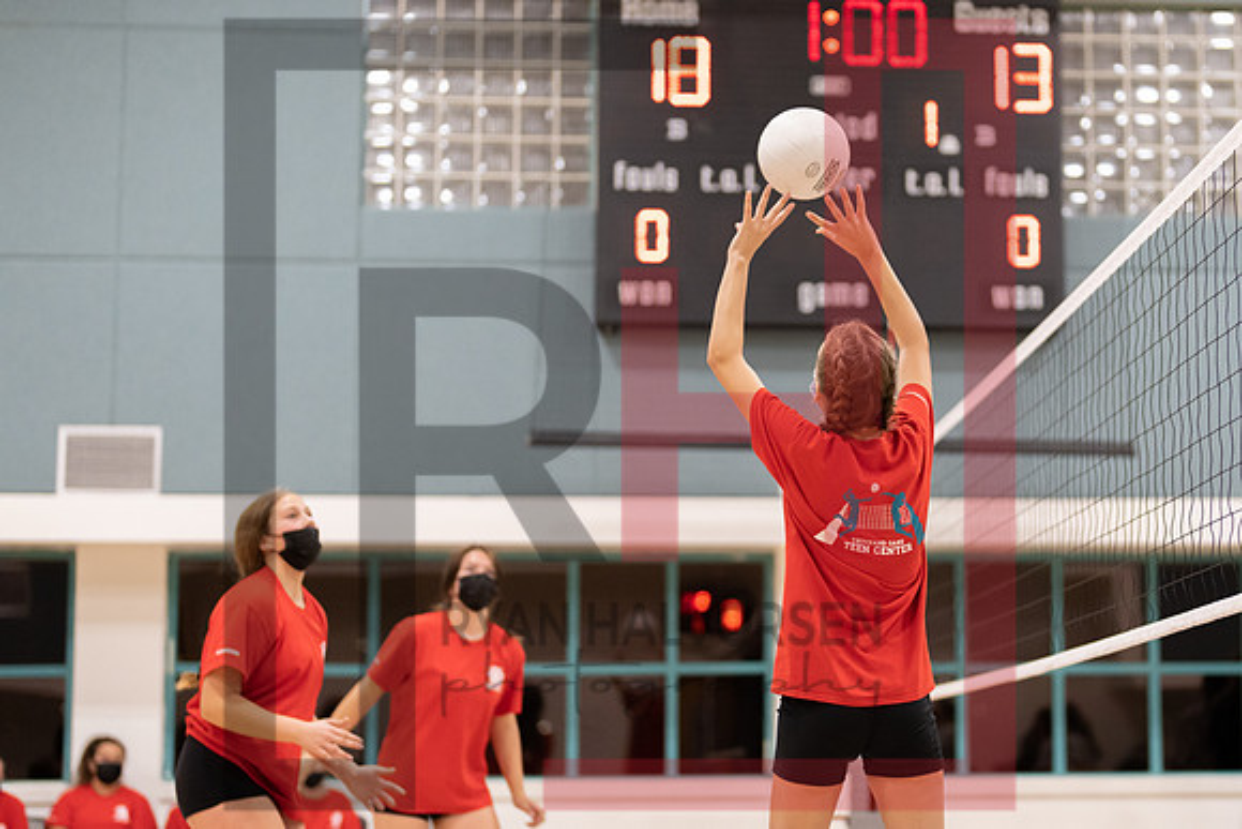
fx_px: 2923
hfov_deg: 23.9
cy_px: 395
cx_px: 849
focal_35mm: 85
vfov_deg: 16.1
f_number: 1.2
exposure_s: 1/1600
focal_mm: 50
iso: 1000
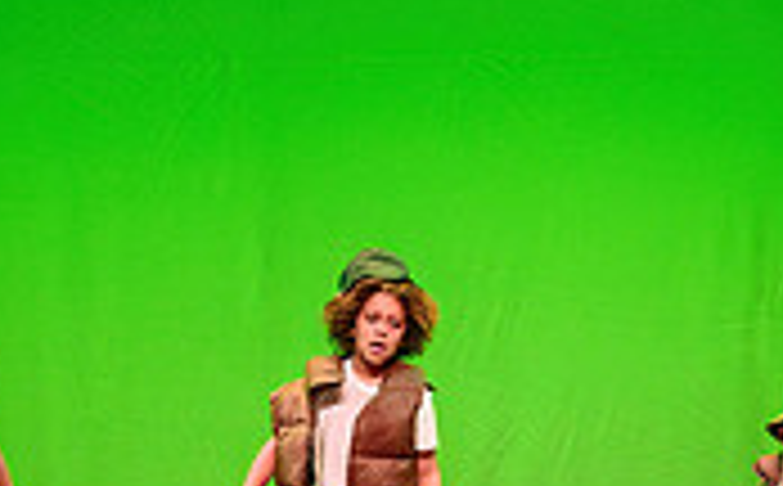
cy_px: 379
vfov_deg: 3.6
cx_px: 541
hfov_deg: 5.9
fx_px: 7646
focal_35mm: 359
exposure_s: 1/400
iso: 1250
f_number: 2.8
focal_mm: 100
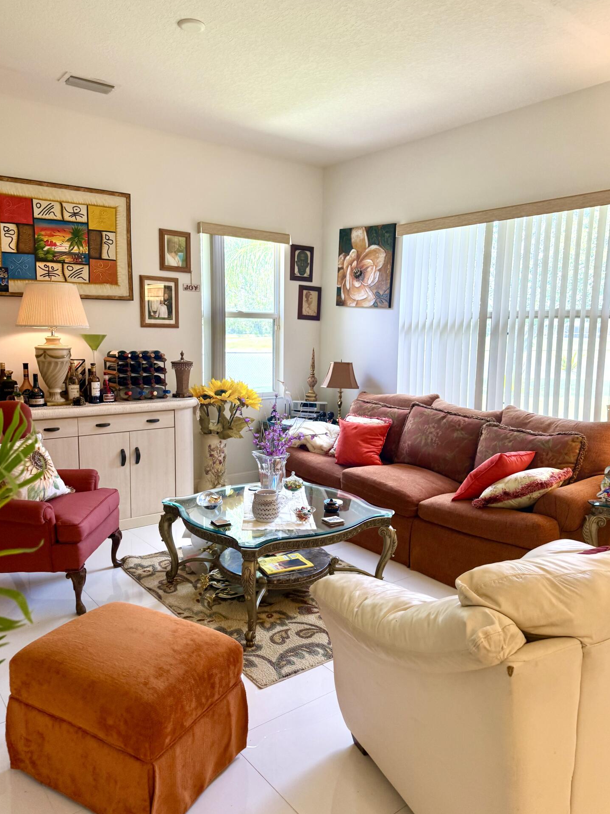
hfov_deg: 54.9
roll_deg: -1.3
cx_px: 305
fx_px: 587
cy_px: 412
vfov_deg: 69.4
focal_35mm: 25
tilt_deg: -9.7
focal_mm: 6.76
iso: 125
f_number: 1.78
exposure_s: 1/120
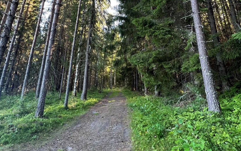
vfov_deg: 70.8
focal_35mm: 16
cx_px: 111
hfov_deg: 97.6
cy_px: 64
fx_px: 105
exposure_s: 1/99
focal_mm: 1.57
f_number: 1.8
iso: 160
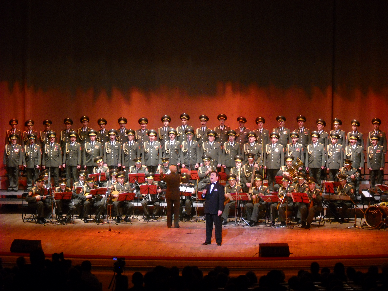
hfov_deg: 15.9
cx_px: 194
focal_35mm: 124
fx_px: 1390
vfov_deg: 12.0
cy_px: 146
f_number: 6
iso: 400
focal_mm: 20.49
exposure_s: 1/22
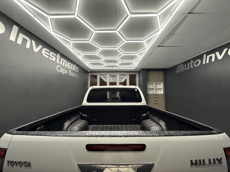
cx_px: 115
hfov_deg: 102.1
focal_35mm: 14
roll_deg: -0.1
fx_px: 93
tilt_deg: +3.2
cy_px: 86
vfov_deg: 85.7
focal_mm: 2.22
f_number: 2.2
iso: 100
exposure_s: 1/100
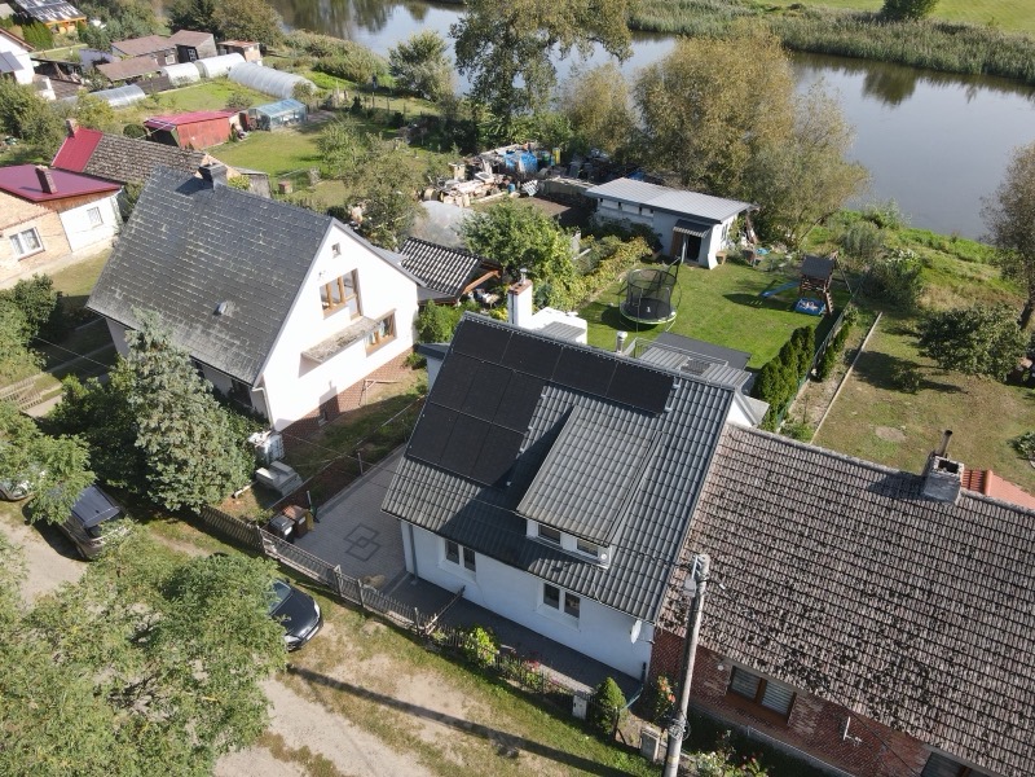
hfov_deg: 71.6
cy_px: 388
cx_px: 518
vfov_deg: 56.8
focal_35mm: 24
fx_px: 718
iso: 100
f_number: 2.8
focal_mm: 4.5
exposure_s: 1/320
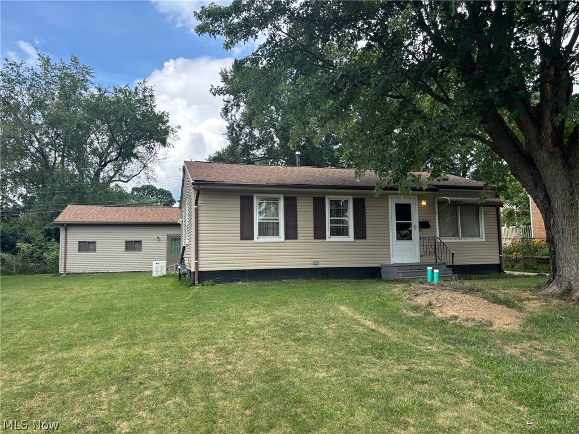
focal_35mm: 26
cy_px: 217
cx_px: 290
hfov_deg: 67.3
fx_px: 435
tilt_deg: +4.9
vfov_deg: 53.1
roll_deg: +0.3
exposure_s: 1/903
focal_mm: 5.96
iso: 50
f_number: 1.6
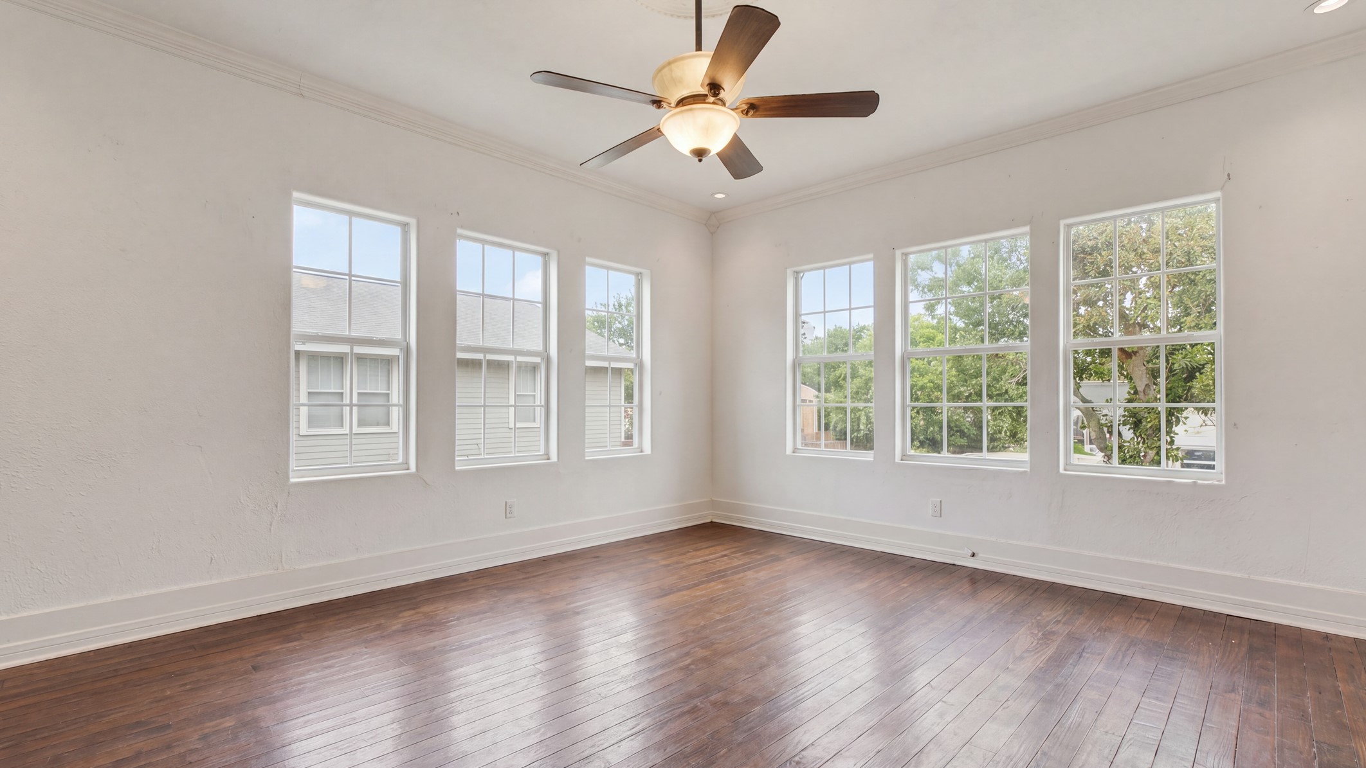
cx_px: 678
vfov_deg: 70.5
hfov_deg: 103.0
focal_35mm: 15
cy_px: 403
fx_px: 543
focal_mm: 14
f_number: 8
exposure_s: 1/2
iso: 320
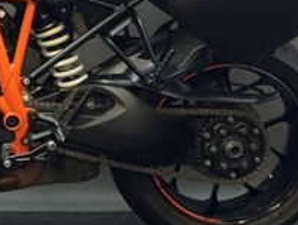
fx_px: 1328
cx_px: -42
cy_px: 2
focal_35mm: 154
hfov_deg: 12.5
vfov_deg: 9.6
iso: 125
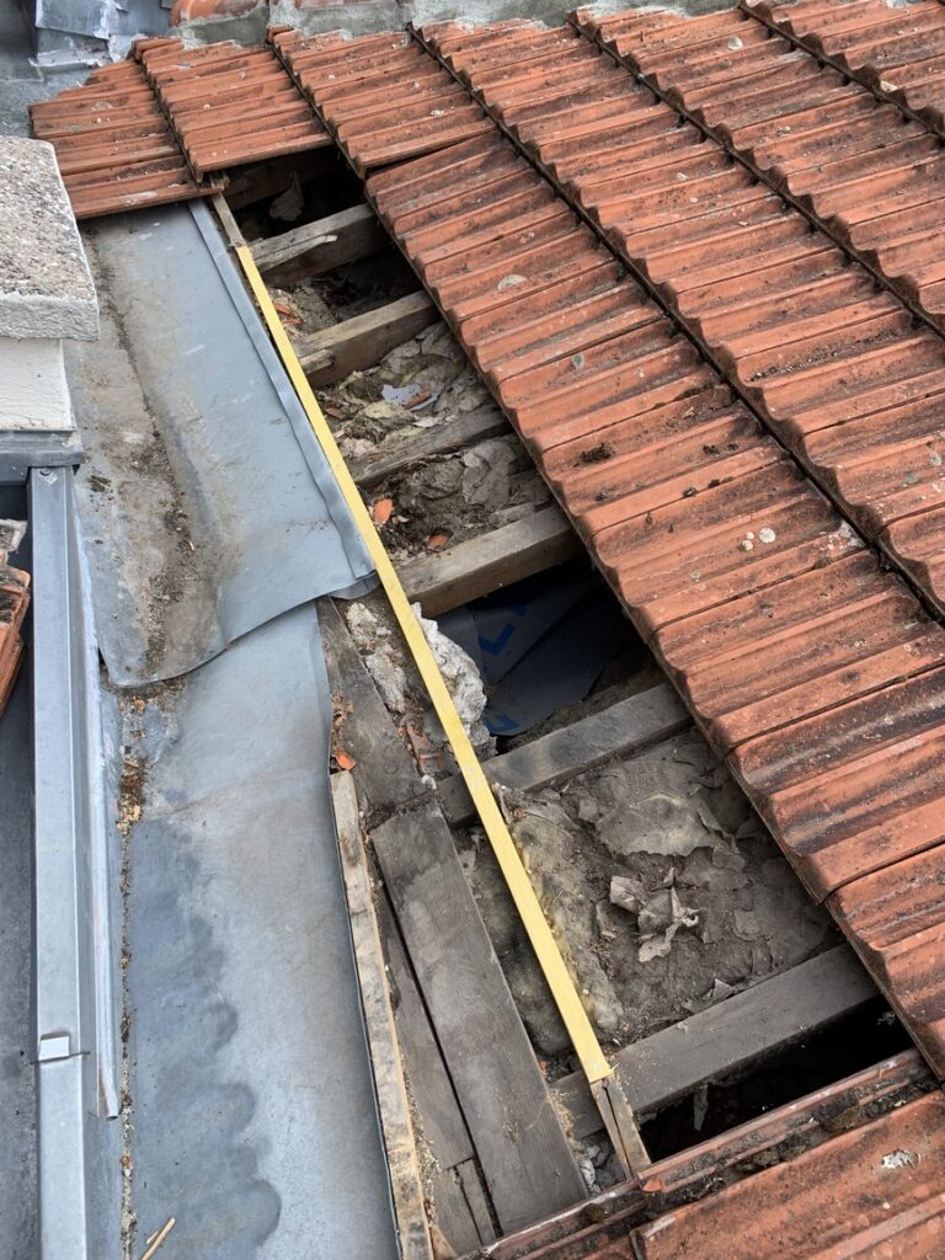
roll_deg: -18.0
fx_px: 946
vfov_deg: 67.3
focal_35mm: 26
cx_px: 472
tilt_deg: -42.3
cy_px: 630
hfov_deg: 53.1
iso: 25
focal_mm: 4.25
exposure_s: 1/783
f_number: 1.8
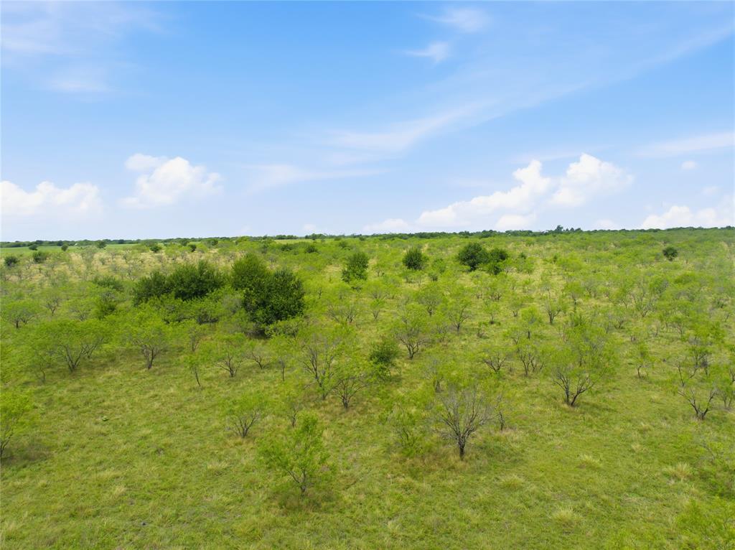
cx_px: 368
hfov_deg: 71.6
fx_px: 509
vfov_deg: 56.7
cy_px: 275
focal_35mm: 24
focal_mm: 12.3
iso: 120
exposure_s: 1/2500
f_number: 2.8
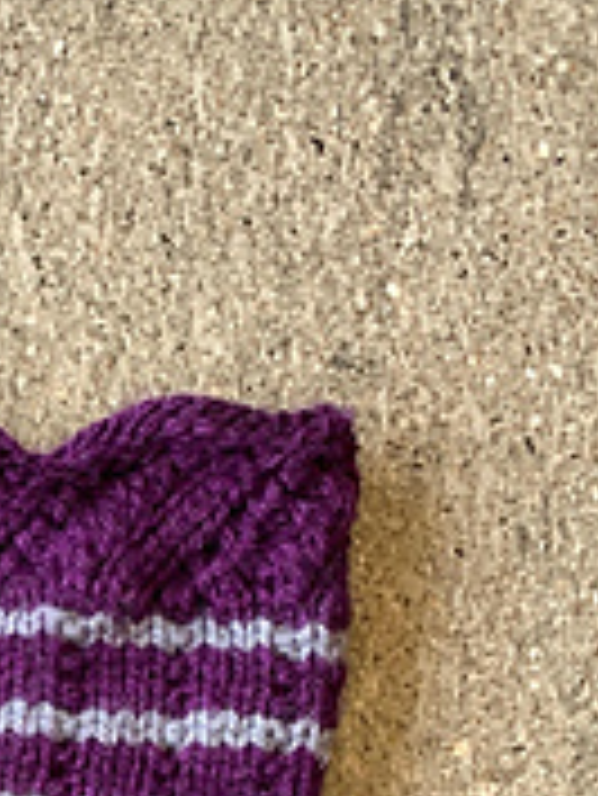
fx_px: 2163
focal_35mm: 94
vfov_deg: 17.9
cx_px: -360
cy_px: 1300
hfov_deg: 14.4
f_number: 1.8
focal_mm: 4.25
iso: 100
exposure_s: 1/60
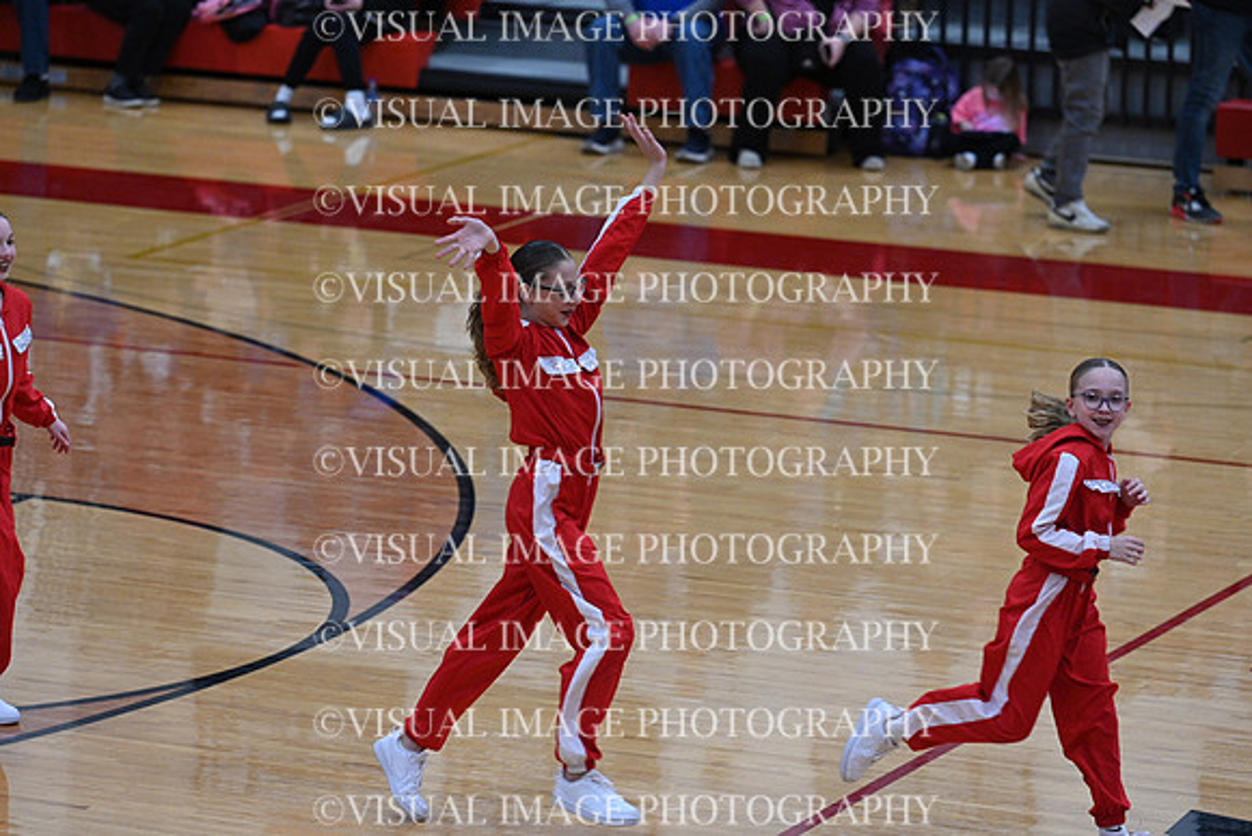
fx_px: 6609
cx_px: 626
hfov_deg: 10.8
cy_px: 418
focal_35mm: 190
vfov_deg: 7.2
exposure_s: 1/400
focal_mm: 190
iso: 4000
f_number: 4
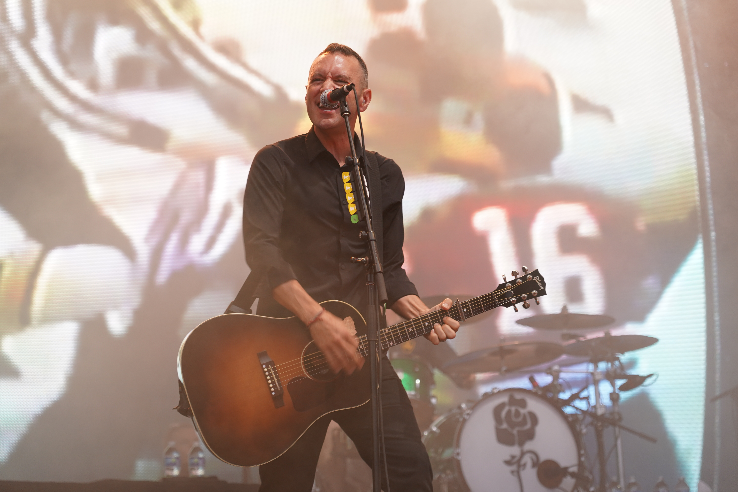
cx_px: 369
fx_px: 2152
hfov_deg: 19.5
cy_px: 246
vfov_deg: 13.0
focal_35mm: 105
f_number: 4
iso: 640
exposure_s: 1/125
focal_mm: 105
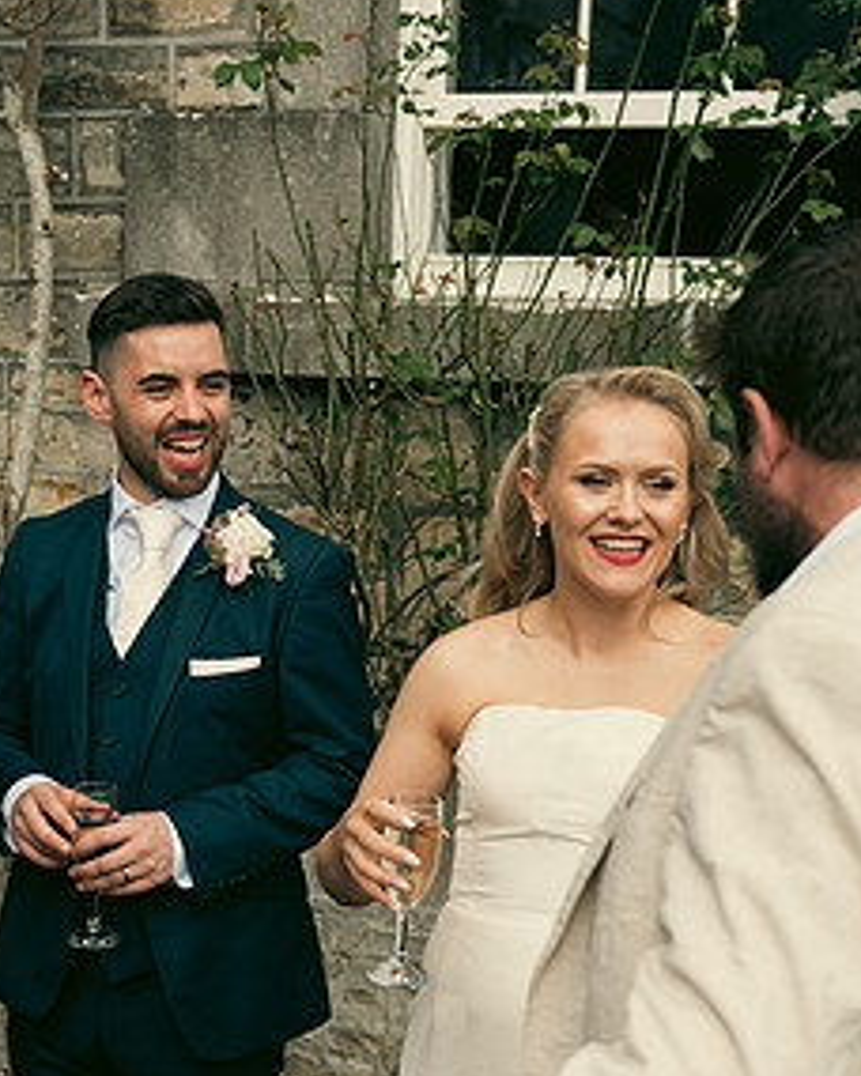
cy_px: 704
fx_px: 2070
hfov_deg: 23.5
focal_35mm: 65
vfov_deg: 29.0
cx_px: 340
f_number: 3.5
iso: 100
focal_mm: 34
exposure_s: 1/1250
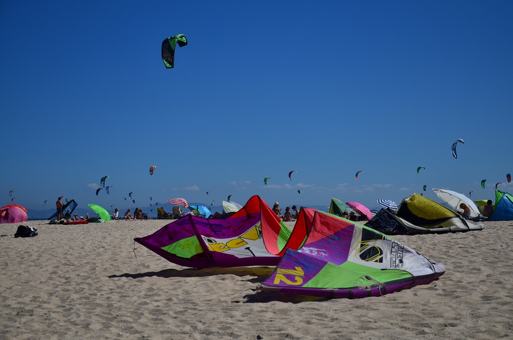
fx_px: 960
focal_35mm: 68
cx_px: 256
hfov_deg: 29.9
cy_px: 170
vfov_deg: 20.1
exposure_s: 1/2000
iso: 160
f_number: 4.8
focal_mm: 45
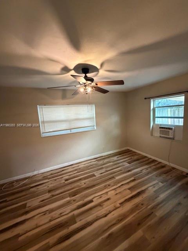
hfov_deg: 85.7
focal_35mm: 14
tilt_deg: -6.8
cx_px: 94
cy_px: 126
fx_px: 101
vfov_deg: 102.1
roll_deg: +2.9
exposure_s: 1/60
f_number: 2.2
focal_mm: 2.22
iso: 1000
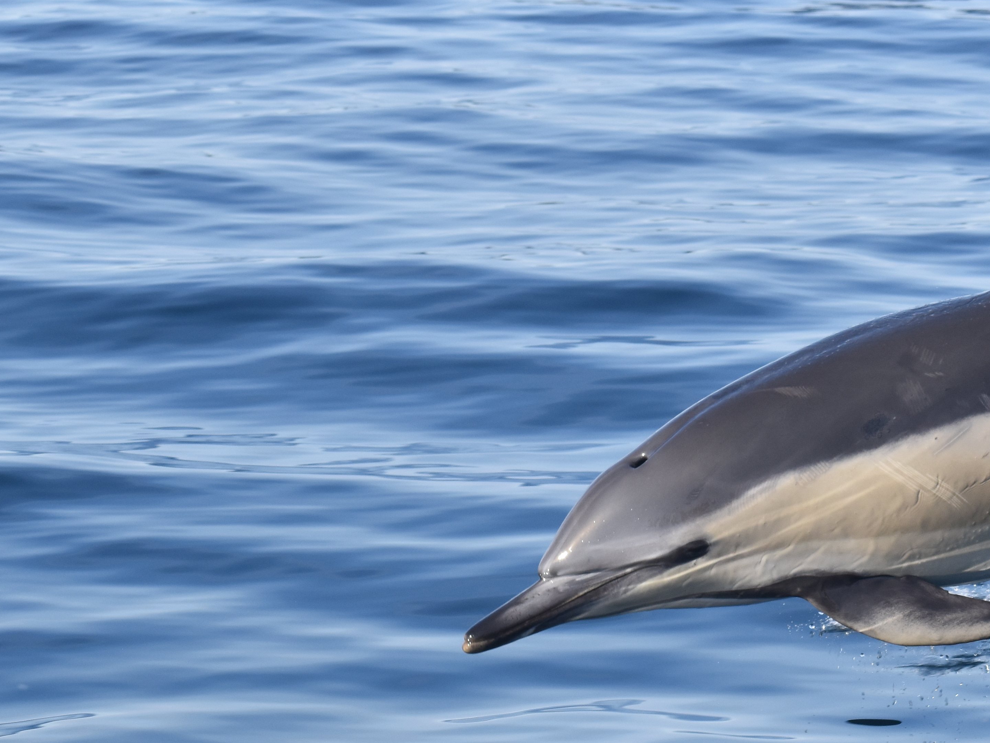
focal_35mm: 210
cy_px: 564
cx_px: 904
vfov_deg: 7.1
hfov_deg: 9.4
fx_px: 6006
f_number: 9
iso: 500
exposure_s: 1/800
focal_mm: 70
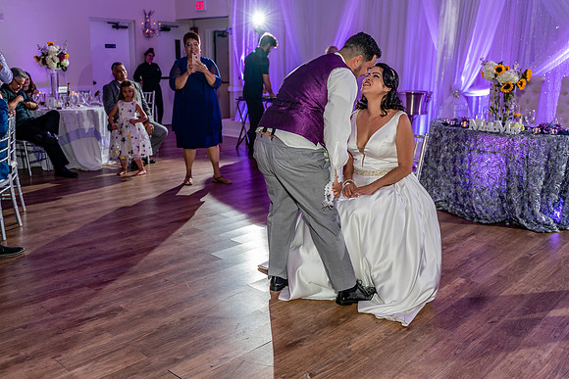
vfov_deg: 39.1
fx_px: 534
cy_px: 190
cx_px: 284
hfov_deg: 56.1
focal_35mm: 34
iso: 640
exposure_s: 1/125
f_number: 2.8
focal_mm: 32
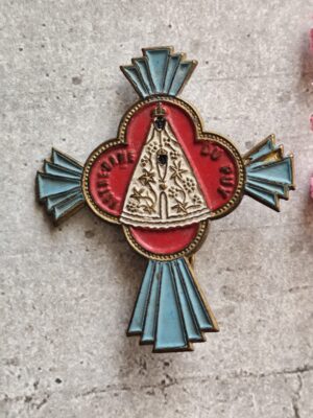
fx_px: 1121
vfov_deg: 21.1
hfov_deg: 15.9
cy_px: 209
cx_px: 156
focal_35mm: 93
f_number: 1.65
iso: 160
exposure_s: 1/50
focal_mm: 6.19
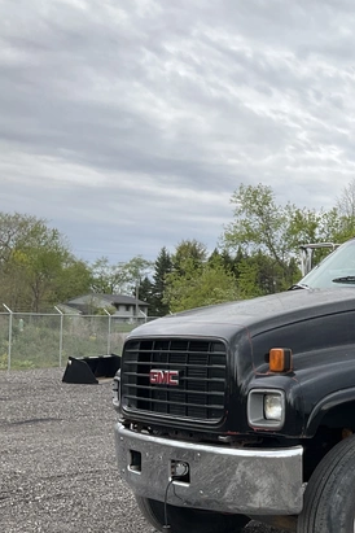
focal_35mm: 55
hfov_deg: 22.0
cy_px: 322
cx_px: 470
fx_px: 813
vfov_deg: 36.1
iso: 25
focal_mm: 3
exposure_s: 1/635
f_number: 1.8
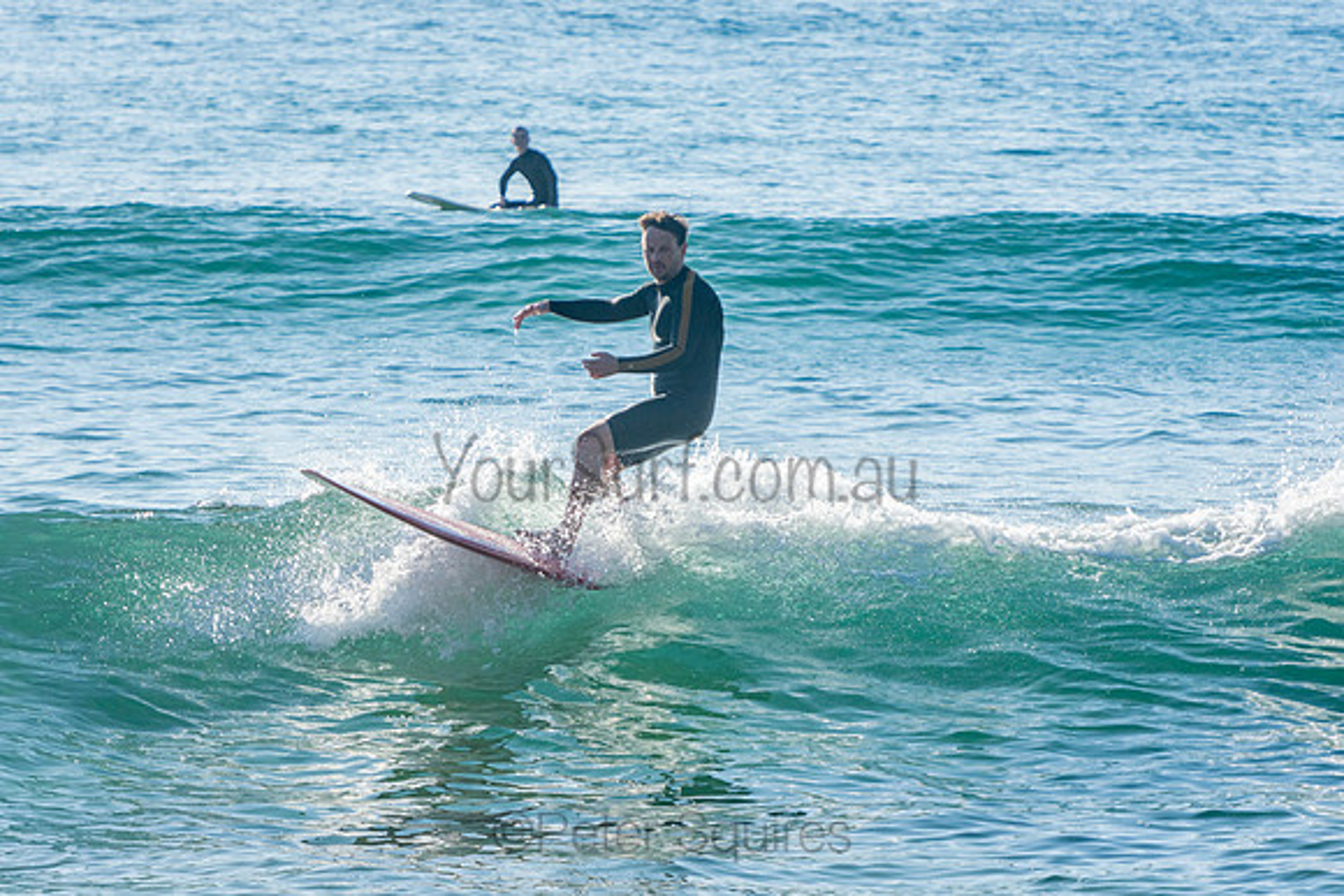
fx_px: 13443
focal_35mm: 360
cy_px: 448
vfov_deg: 3.8
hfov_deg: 5.7
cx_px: 672
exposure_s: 1/1250
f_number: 5.6
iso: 200
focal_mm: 240
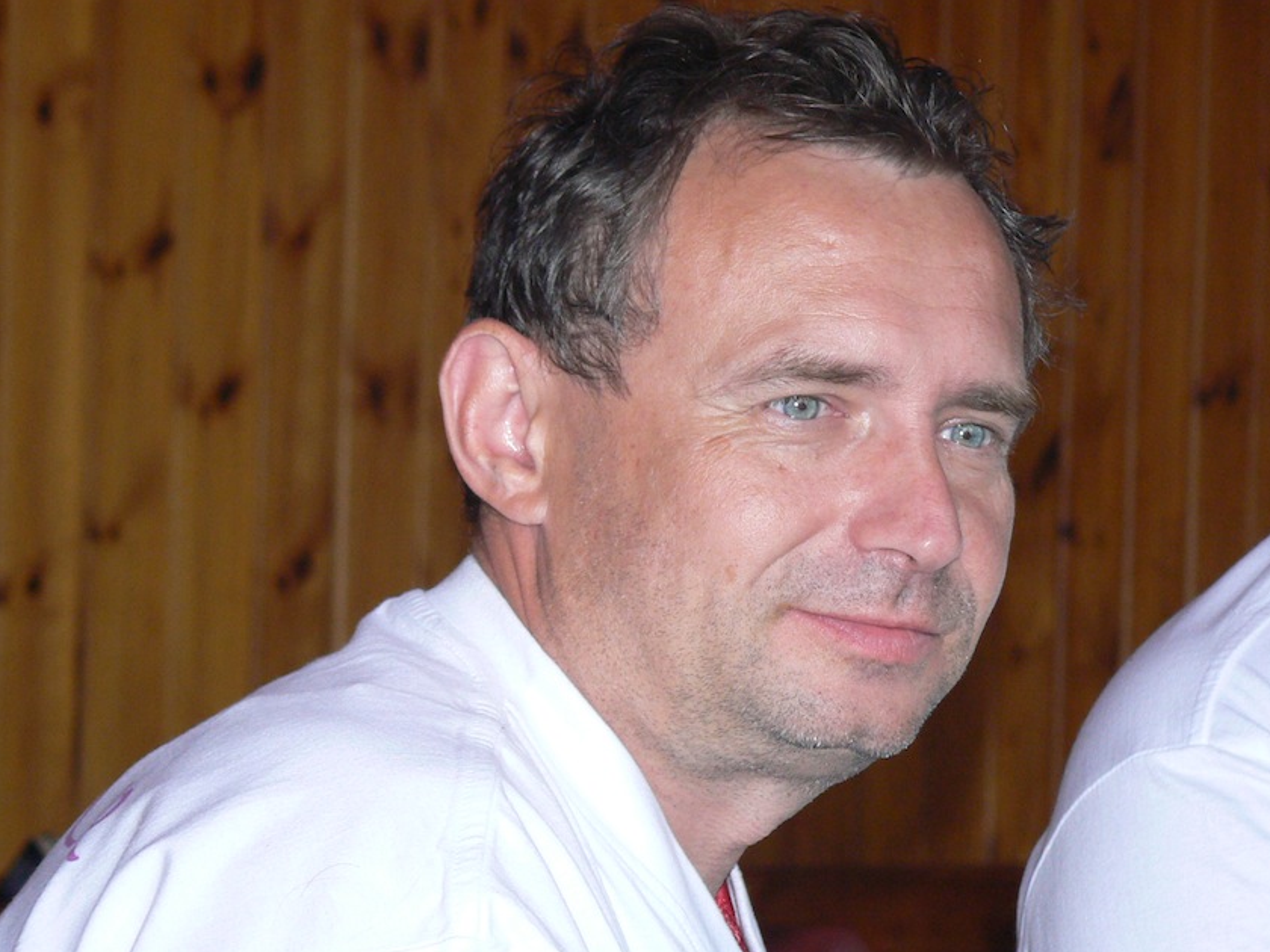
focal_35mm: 187
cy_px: 565
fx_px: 6861
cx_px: 706
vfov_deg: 7.9
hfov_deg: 10.6
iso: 125
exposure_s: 1/30
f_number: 3.3
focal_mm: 26.2
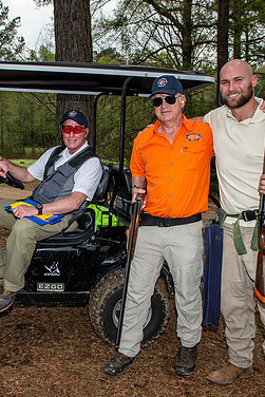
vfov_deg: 51.9
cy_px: 203
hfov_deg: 35.6
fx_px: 408
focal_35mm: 37
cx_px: 86
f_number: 6.3
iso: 125
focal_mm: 24
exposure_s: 1/250
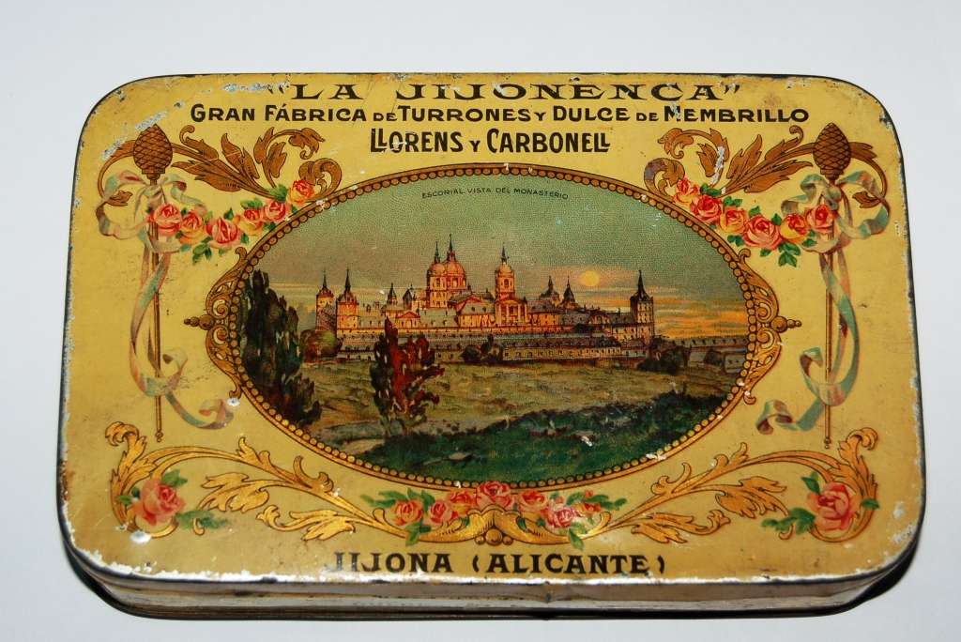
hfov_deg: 31.9
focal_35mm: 63
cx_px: 480
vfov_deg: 21.6
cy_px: 321
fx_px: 1683
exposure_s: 1/125
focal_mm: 42
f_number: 5.6
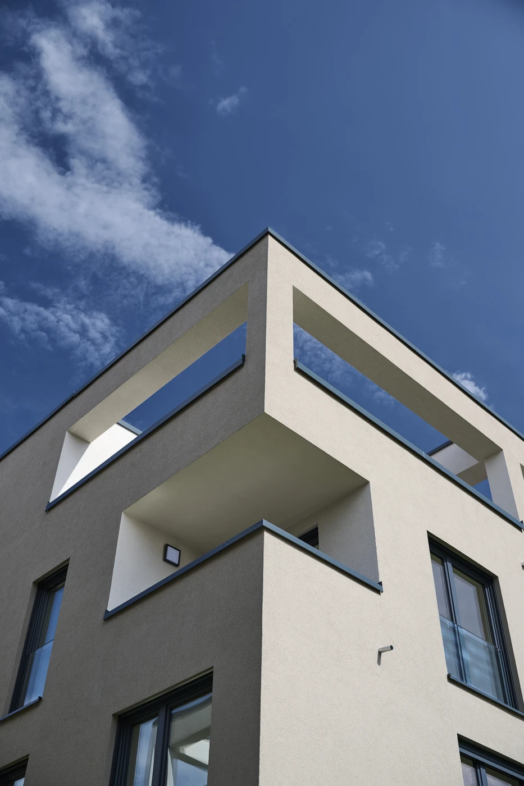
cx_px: 262
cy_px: 393
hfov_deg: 35.9
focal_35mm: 37
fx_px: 808
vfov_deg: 51.9
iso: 64
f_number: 4
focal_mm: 37
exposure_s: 1/160
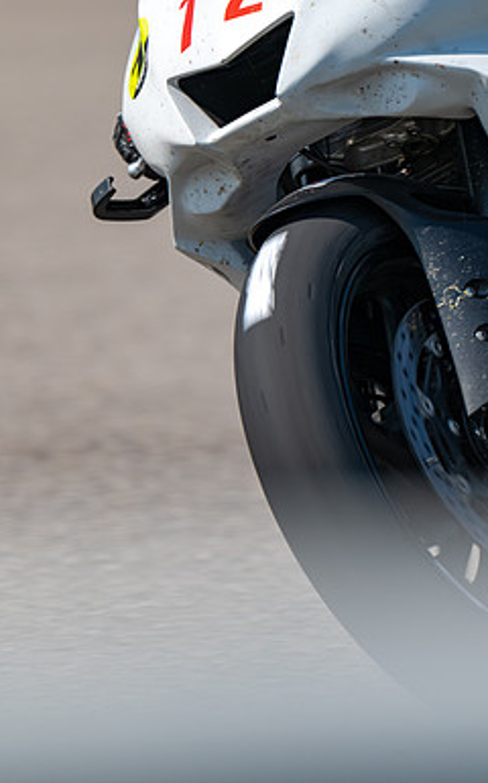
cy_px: 392
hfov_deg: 1.4
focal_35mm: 922
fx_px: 19656
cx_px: 342
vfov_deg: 2.3
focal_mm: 600
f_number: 6.3
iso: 220
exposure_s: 1/1250
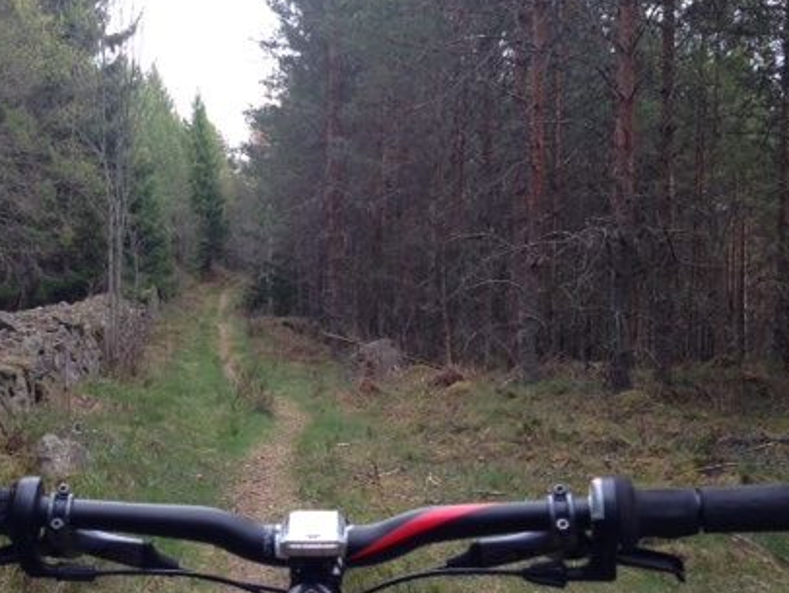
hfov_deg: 36.4
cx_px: 258
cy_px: 288
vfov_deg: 28.1
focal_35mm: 52
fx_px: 1186
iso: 50
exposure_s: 1/140
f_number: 2.4
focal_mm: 4.12
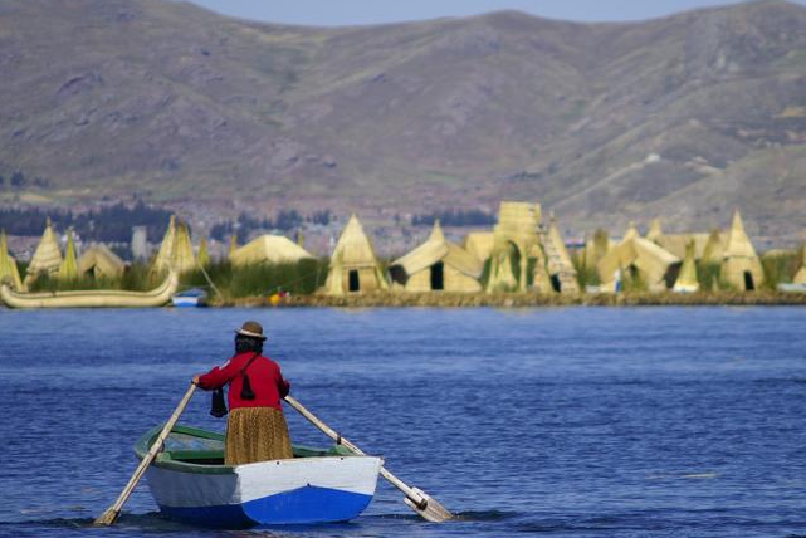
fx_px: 9900
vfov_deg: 3.1
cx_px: 507
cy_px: 292
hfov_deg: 4.7
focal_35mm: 442
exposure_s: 1/2000
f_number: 4
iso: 100
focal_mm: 210
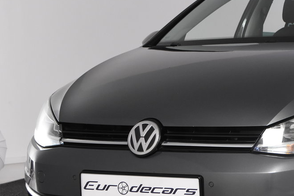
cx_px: 264
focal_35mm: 99
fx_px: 808
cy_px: 131
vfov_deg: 13.8
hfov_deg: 20.2
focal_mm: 34
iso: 1600
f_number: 5.6
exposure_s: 1/125
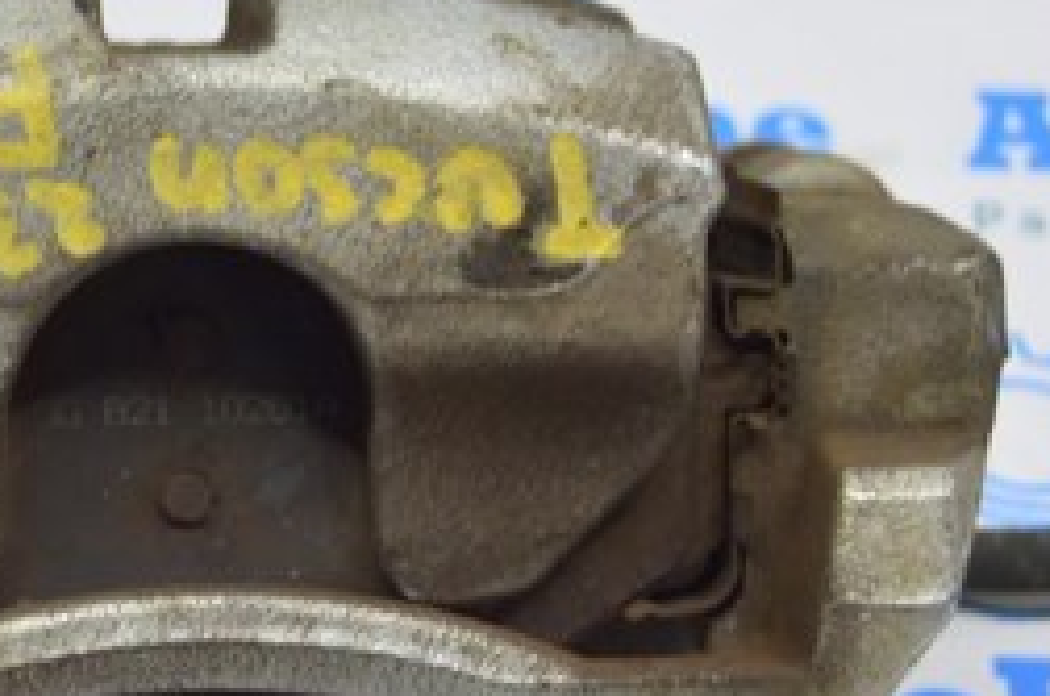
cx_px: 171
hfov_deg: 14.1
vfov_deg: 9.4
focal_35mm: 145
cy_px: 419
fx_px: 4221
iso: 400
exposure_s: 1/20
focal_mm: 38
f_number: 5.6
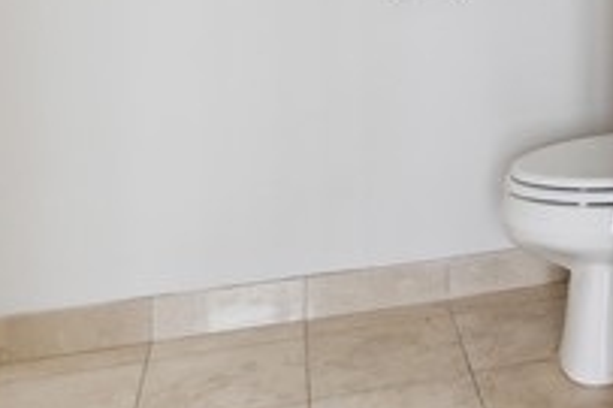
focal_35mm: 71
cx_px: 794
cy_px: -199
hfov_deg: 24.8
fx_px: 1208
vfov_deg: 17.3
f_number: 7.1
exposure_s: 1/25
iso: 320
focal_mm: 16
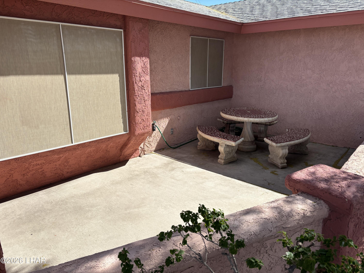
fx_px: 273
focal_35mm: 26
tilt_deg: -13.9
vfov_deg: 53.1
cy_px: 136
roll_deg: +0.9
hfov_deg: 67.3
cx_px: 182
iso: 50
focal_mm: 5.96
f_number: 1.6
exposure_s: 1/3106
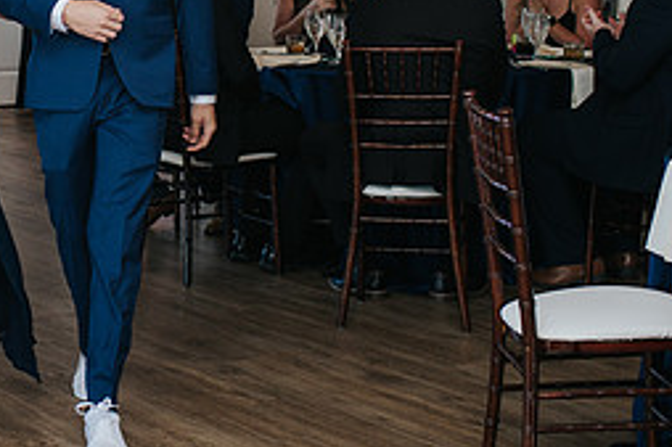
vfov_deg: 14.1
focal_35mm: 96
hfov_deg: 20.6
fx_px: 1791
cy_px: 30
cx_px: 9
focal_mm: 35
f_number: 3.2
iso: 800
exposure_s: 1/200
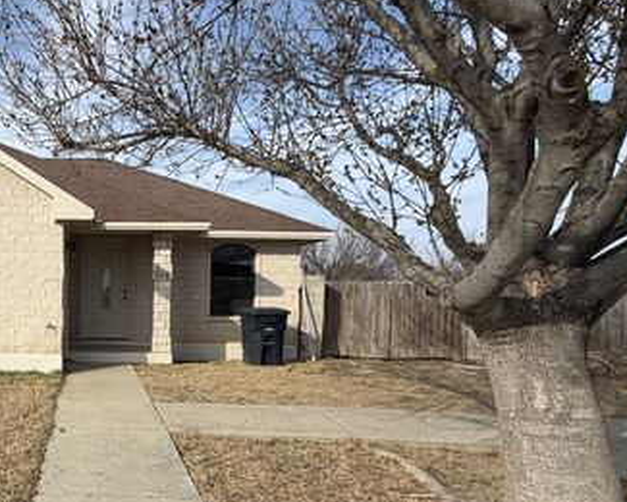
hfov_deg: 53.8
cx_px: 55
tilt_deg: -0.2
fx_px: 520
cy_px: 303
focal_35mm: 28
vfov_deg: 51.2
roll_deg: -0.8
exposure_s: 1/770
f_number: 2.2
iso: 20
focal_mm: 2.22
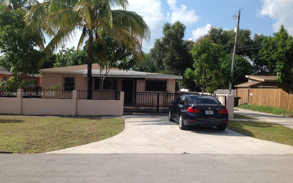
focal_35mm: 38
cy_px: 94
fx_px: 303
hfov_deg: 51.5
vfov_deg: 33.6
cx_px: 147
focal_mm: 4.28
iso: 50
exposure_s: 1/1779
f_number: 2.4
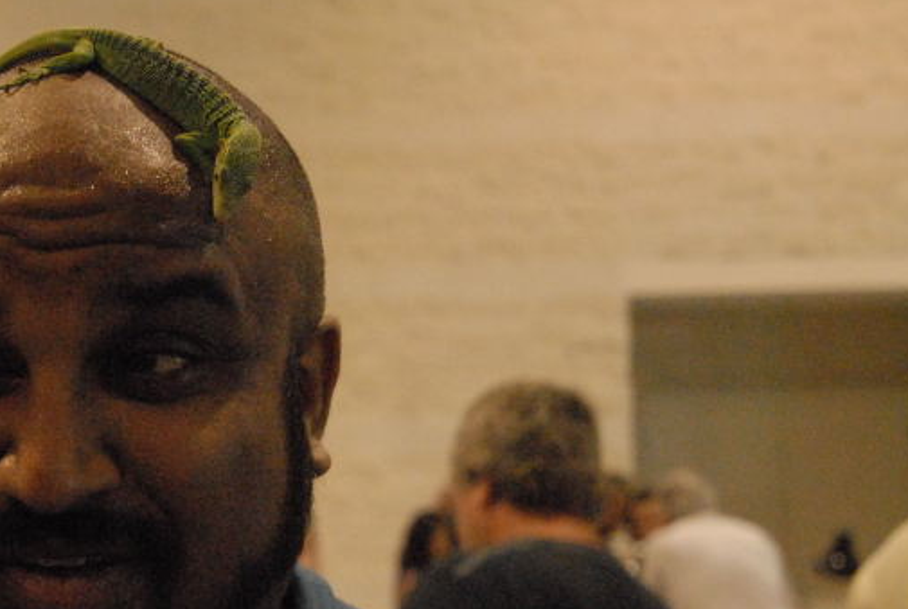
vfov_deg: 14.4
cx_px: 257
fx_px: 2401
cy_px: 405
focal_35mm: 95
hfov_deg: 21.3
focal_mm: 40
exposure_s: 1/160
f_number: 6.3
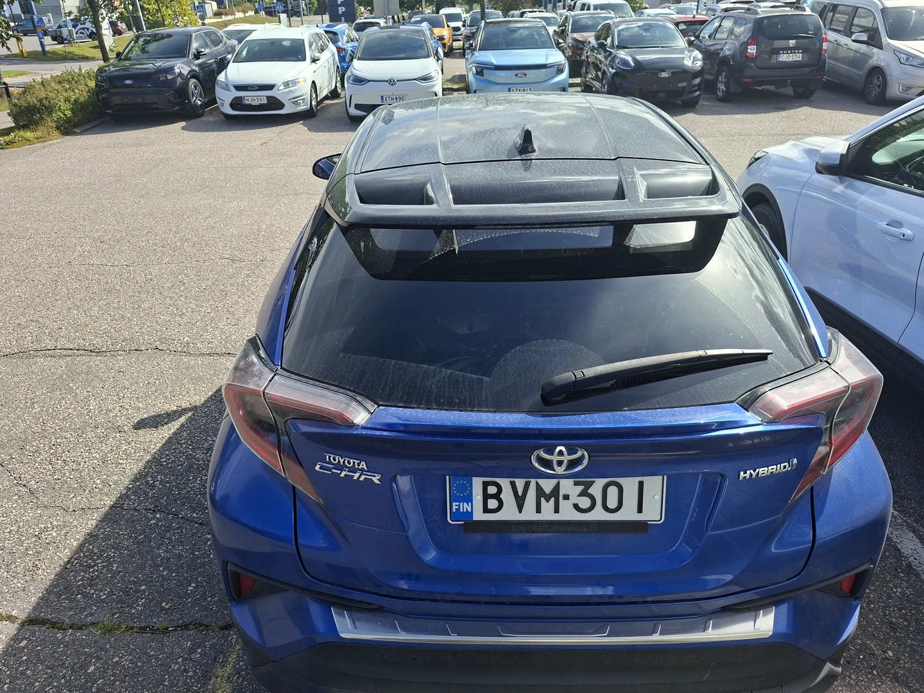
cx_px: 462
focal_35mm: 23
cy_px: 346
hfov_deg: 73.9
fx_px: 614
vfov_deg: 58.9
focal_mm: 5.54
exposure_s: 1/1017
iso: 50
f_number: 1.8
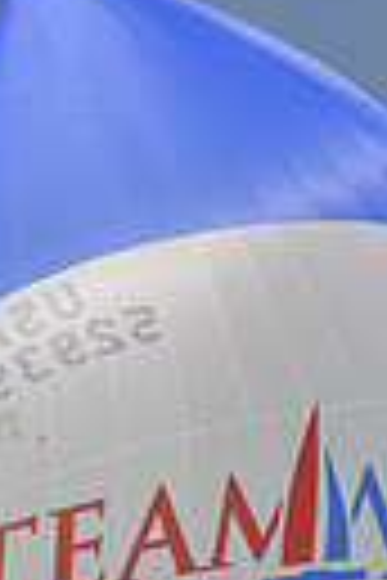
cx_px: 254
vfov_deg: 5.0
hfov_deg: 3.3
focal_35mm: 414
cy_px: 661
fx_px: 6675
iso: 280
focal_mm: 92
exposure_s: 1/1250
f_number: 5
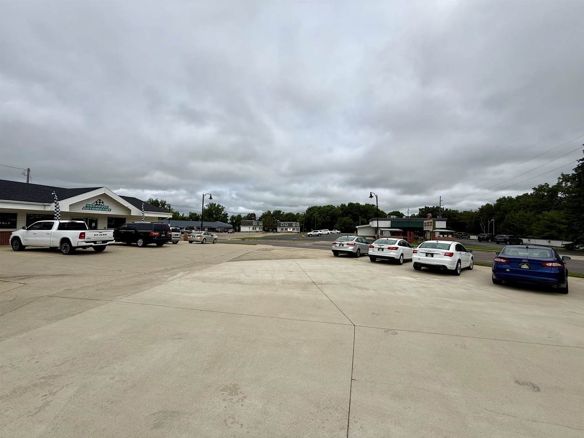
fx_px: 236
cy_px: 219
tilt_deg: +1.8
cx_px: 292
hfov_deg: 102.1
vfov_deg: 85.7
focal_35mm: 14
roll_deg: -1.6
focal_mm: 2.22
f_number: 2.2
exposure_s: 1/4762
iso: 50
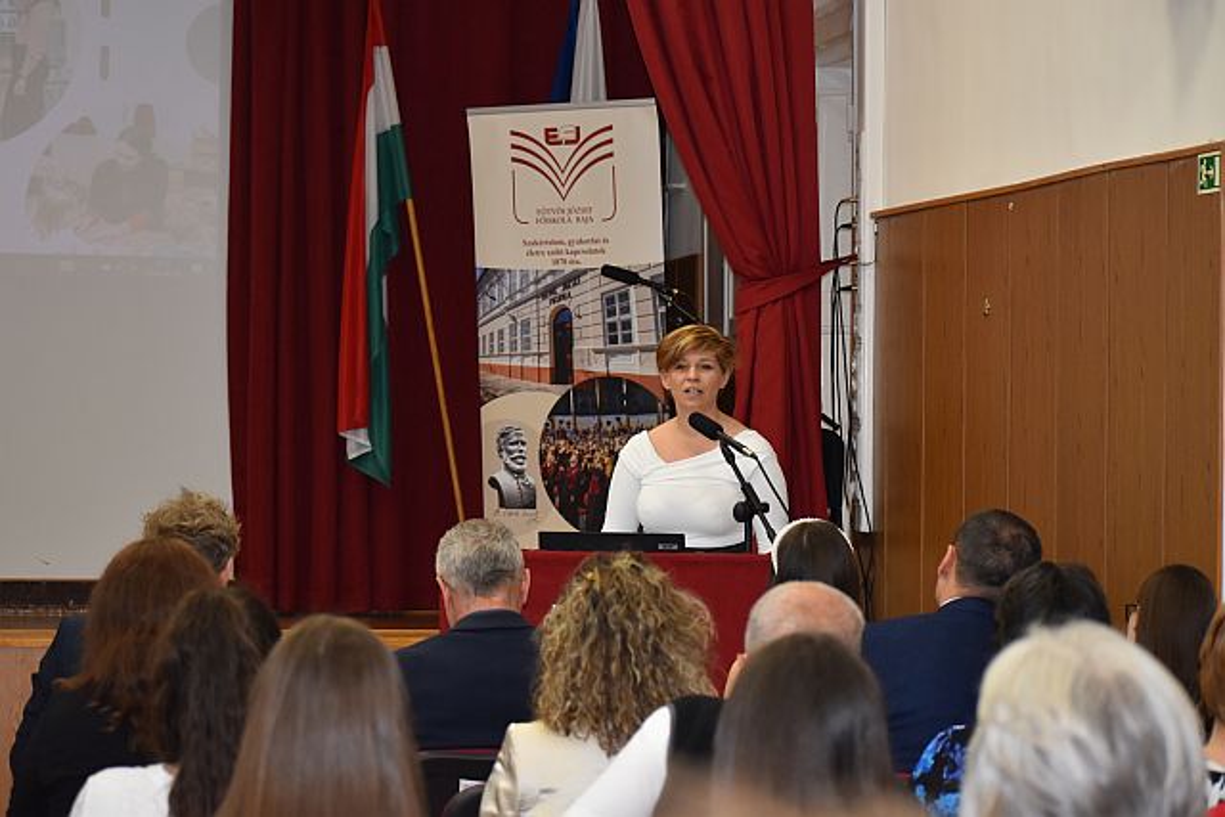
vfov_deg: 12.7
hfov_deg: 18.9
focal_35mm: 108
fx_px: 3676
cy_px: 408
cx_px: 612
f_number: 4.8
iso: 1000
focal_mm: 72
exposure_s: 1/125
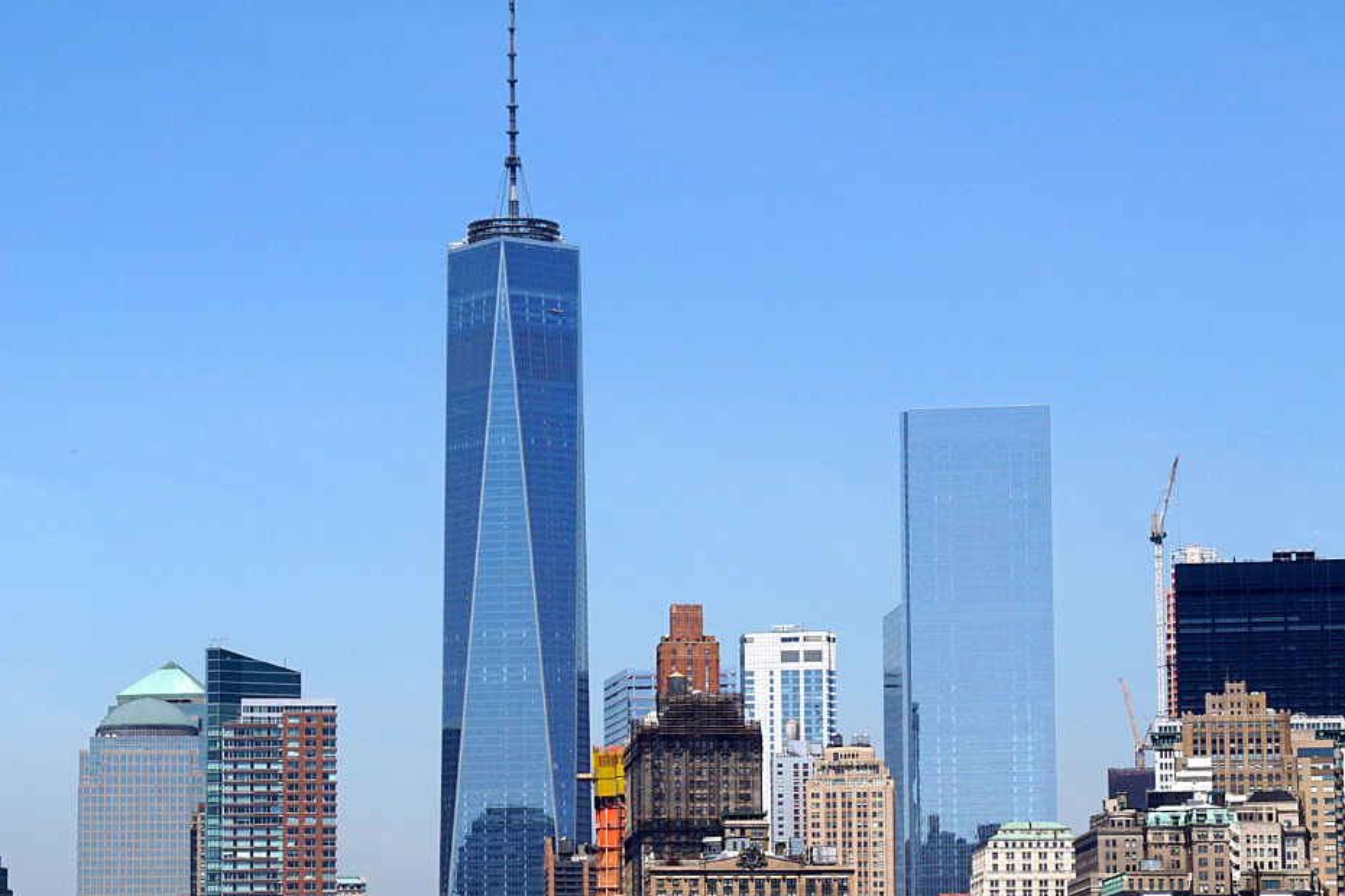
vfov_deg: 10.6
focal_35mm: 129
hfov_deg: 15.9
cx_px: 683
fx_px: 4819
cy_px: 607
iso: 200
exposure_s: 1/500
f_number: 11
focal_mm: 50
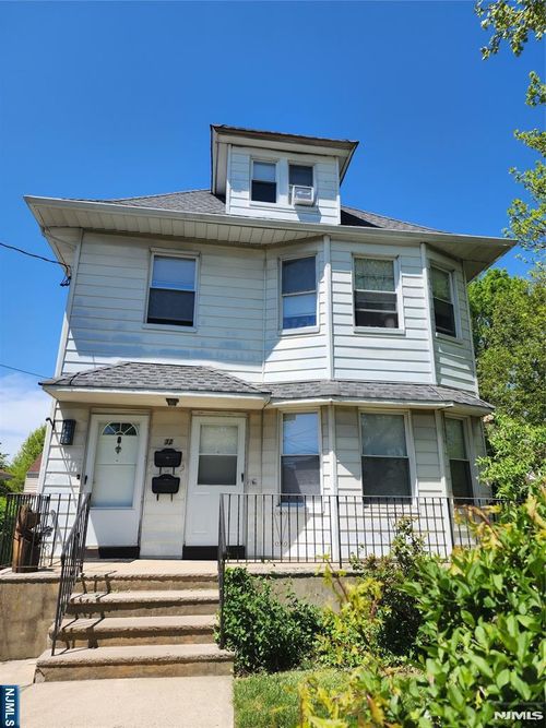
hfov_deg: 58.9
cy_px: 364
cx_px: 273
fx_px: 484
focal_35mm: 23
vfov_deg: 73.9
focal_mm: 6.4
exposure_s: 1/929
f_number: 1.8
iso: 12
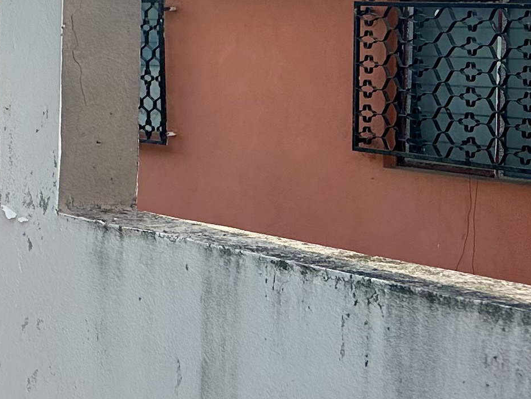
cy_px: 100
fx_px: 1581
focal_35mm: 103
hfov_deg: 15.5
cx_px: -504
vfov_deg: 14.3
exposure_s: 1/1272
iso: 80
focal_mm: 6.86
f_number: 1.78
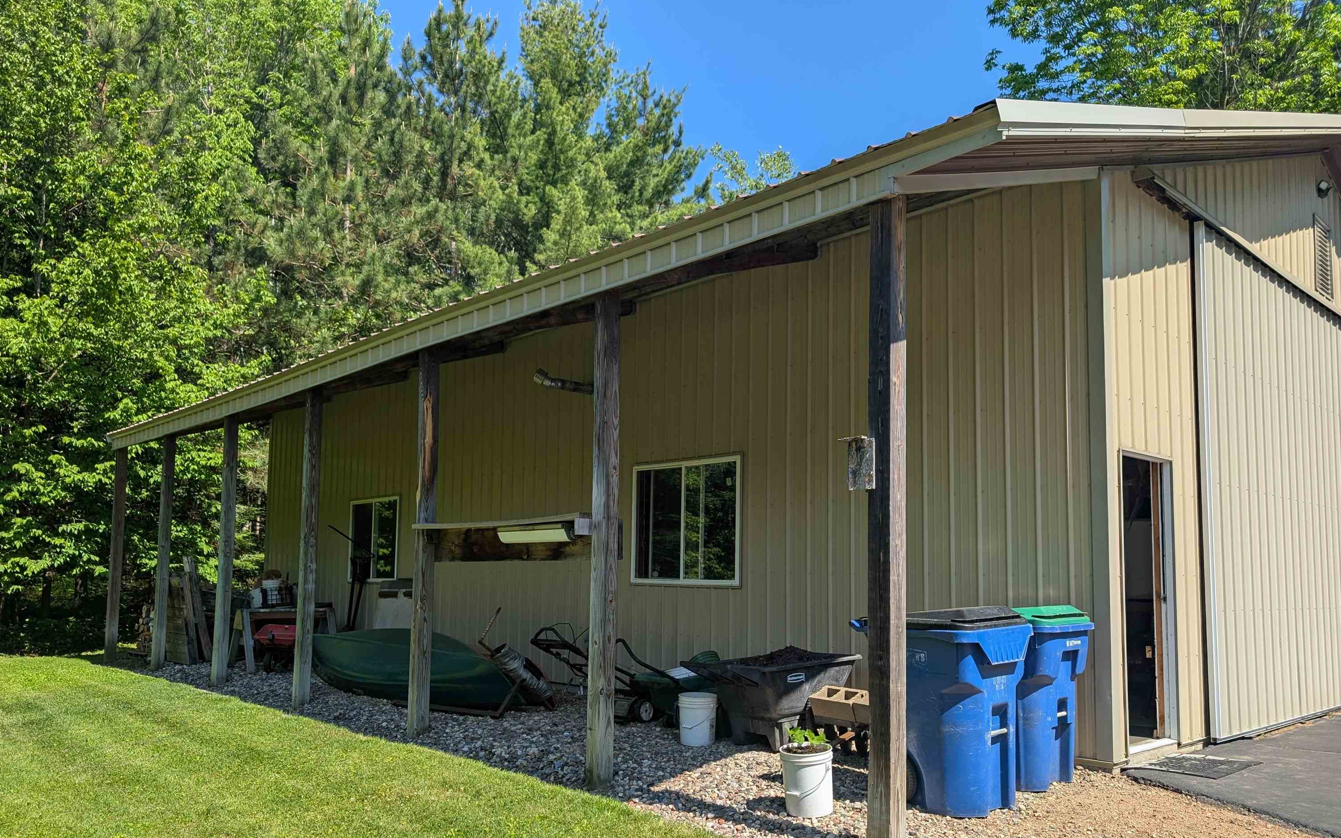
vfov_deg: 47.3
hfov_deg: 70.4
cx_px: 661
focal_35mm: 26
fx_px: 950
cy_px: 512
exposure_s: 1/752
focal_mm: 6.9
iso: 21
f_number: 1.68
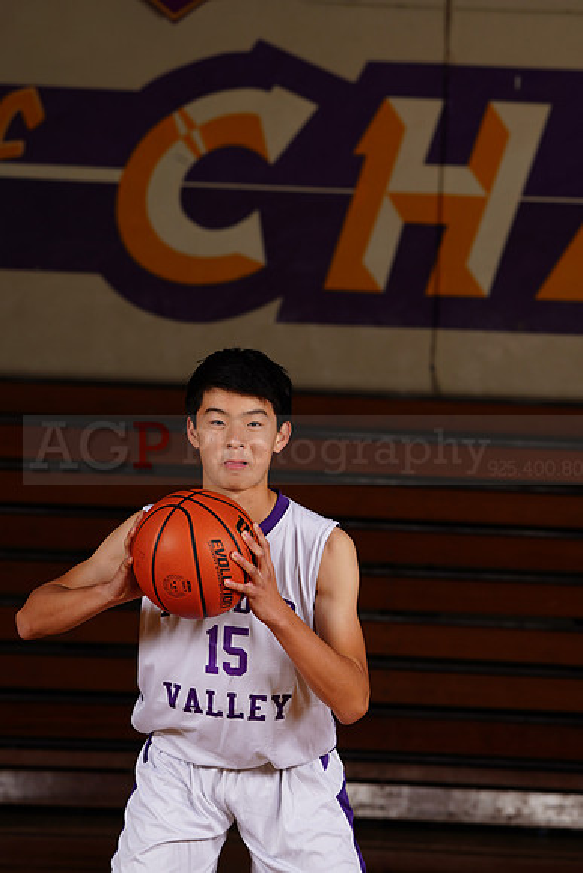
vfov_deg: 12.2
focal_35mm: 169
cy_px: 436
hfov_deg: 8.1
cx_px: 292
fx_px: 4103
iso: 200
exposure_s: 1/200
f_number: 9
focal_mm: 169
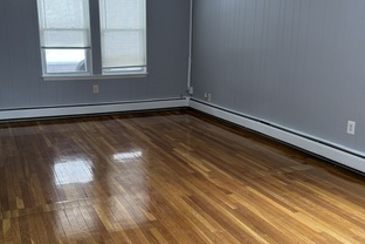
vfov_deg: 33.4
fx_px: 406
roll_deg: -0.1
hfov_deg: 48.3
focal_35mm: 40
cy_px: 137
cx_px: 160
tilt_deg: -15.2
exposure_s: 1/79
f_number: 1.78
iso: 200
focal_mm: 6.76
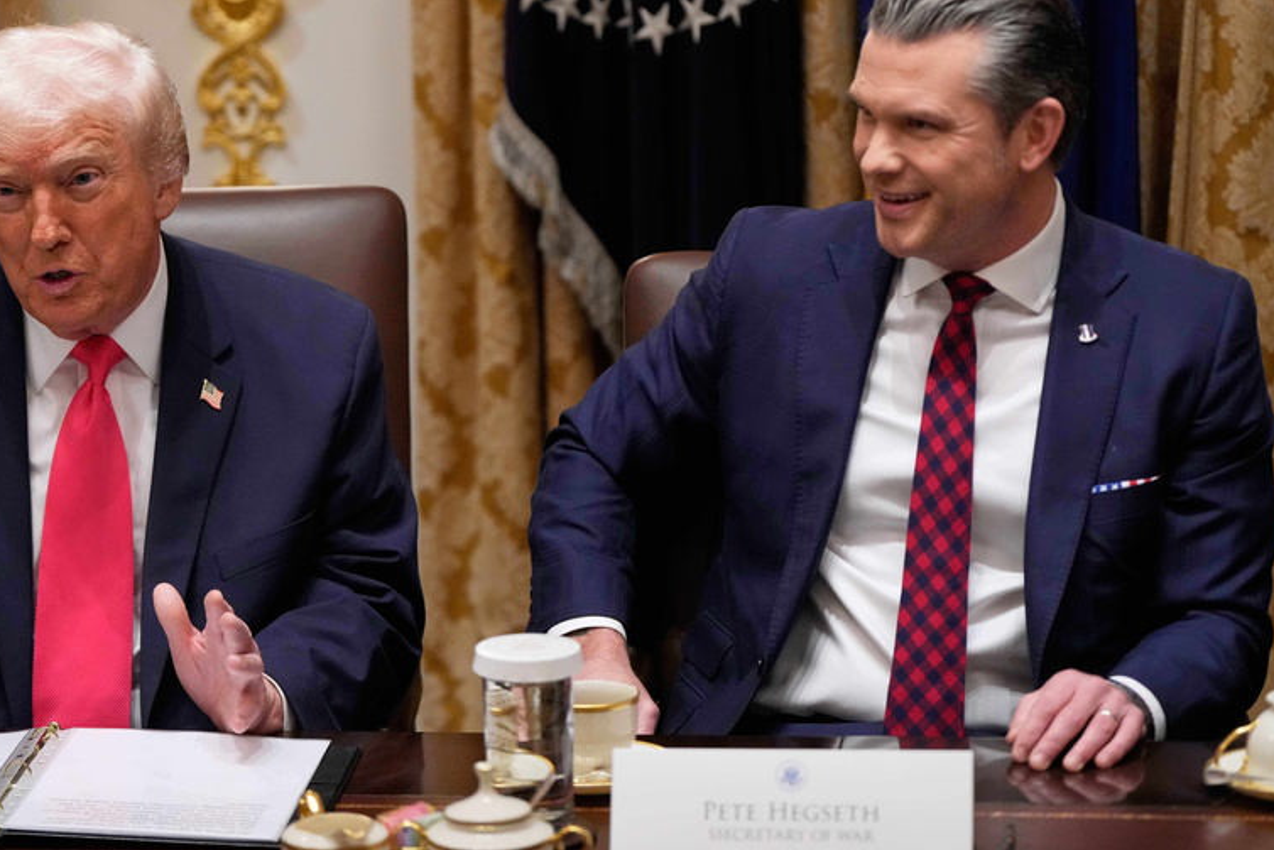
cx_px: 505
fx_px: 4566
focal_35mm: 129
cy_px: 305
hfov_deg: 15.9
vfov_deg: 10.6
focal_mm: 95
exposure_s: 1/500
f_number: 2.8
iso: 4000
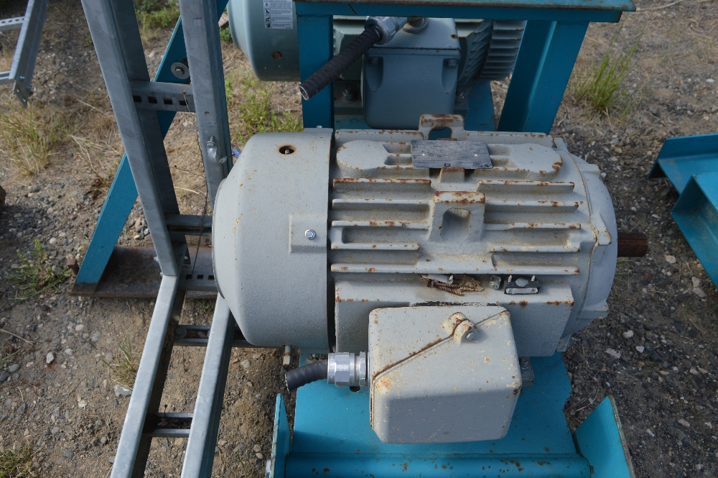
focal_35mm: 30
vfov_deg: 43.5
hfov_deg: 62.0
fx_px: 598
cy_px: 239
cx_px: 359
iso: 100
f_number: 7.1
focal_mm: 20
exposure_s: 1/200
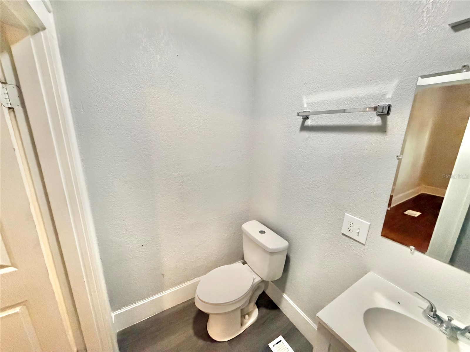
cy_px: 176
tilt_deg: -14.5
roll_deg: +0.0
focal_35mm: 14
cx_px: 235
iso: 1000
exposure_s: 1/60
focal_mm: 2.22
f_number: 2.2
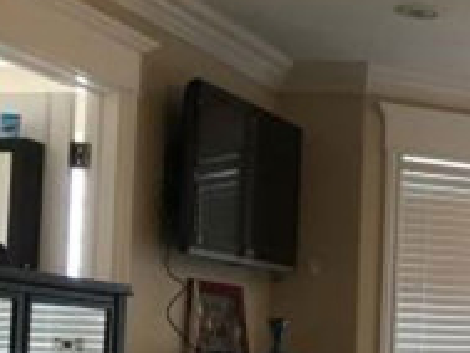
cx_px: 671
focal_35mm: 98
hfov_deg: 18.2
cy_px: 283
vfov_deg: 15.0
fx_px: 1331
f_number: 2.2
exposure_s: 1/30
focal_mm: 4.15
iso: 25
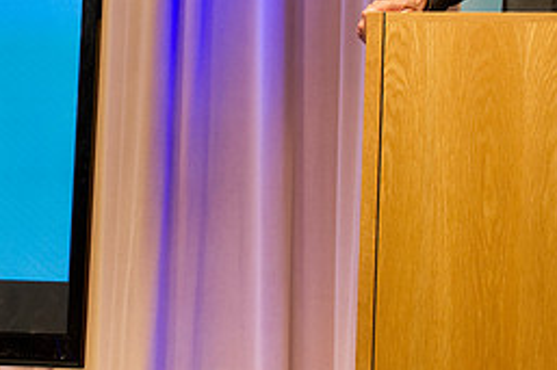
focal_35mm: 214
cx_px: 160
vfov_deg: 6.4
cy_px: 48
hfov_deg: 9.6
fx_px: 3309
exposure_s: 1/125
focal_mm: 95
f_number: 4
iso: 2500
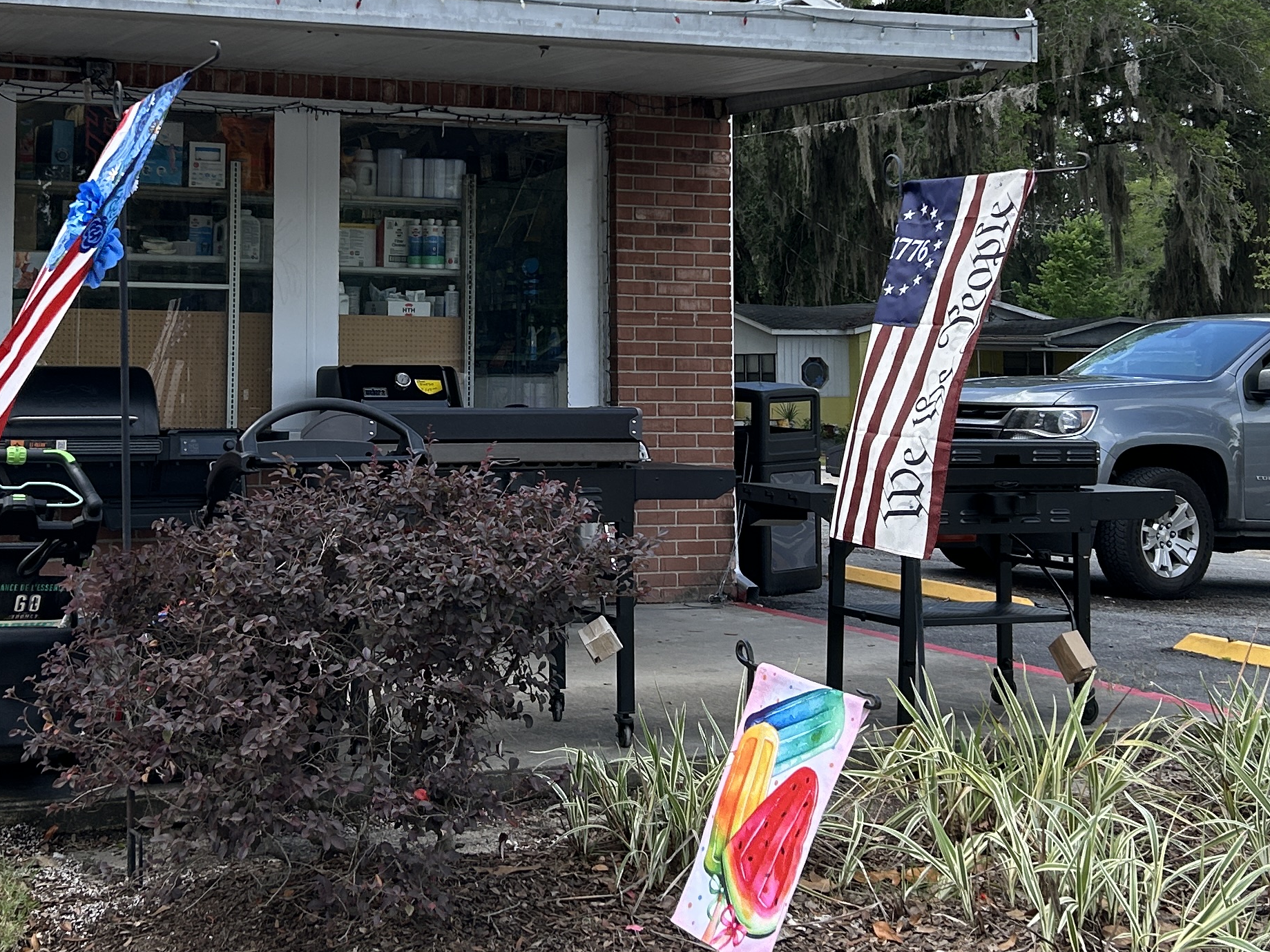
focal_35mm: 57
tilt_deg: +4.4
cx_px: 477
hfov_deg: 33.6
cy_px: 206
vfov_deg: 25.3
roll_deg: +0.2
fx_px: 2091
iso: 50
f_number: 1.5
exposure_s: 1/2008
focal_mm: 5.7
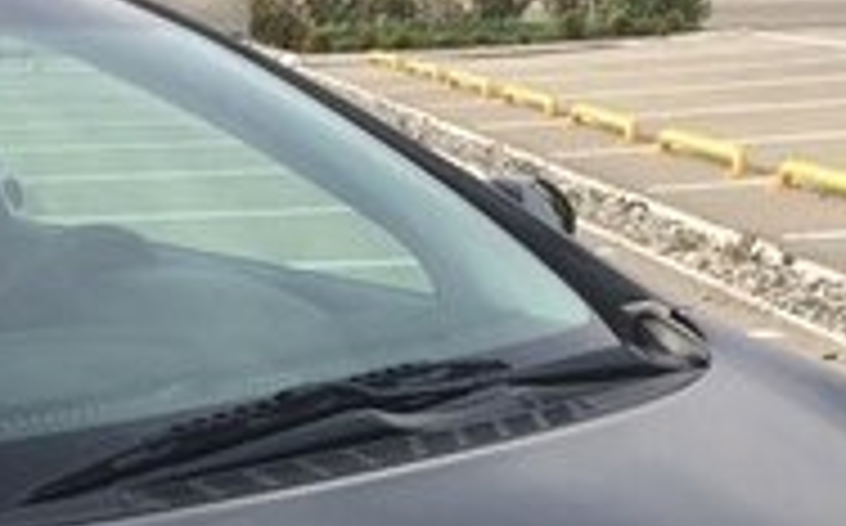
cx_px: 72
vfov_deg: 11.4
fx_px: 2487
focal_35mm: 108
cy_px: 897
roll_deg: +4.0
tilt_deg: -20.1
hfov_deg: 18.9
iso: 32
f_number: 2.2
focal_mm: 4.15
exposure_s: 1/1244
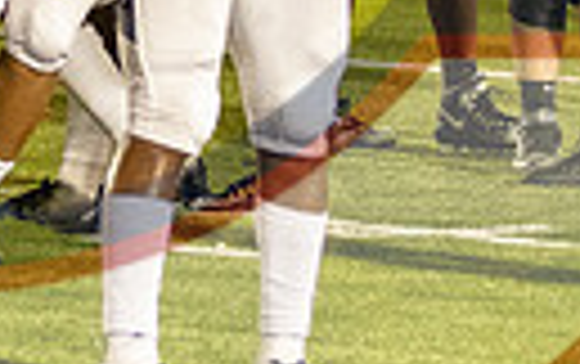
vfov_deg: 1.9
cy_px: -304
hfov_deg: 3.0
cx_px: 151
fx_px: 10905
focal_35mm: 689
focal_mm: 70
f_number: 2.8
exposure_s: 1/1600
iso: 10000
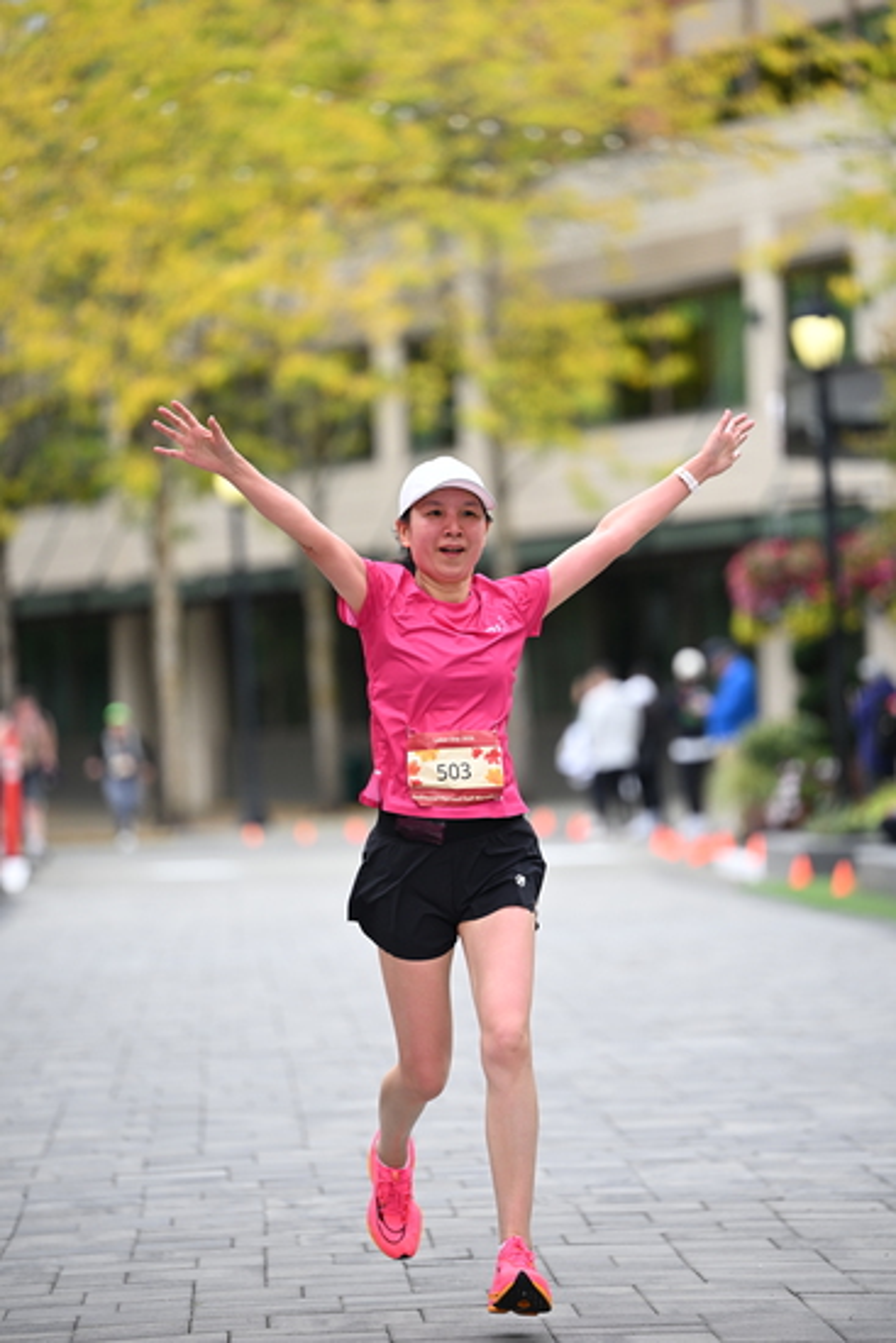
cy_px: 672
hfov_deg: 8.3
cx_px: 448
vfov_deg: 12.4
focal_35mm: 165
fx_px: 6156
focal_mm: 165
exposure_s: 1/2000
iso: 640
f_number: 2.8
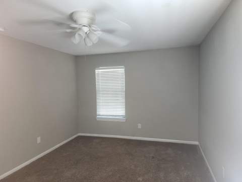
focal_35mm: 23
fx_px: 161
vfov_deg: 58.9
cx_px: 121
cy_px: 91
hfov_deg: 73.9
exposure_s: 1/24
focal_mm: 6.4
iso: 125
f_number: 1.8
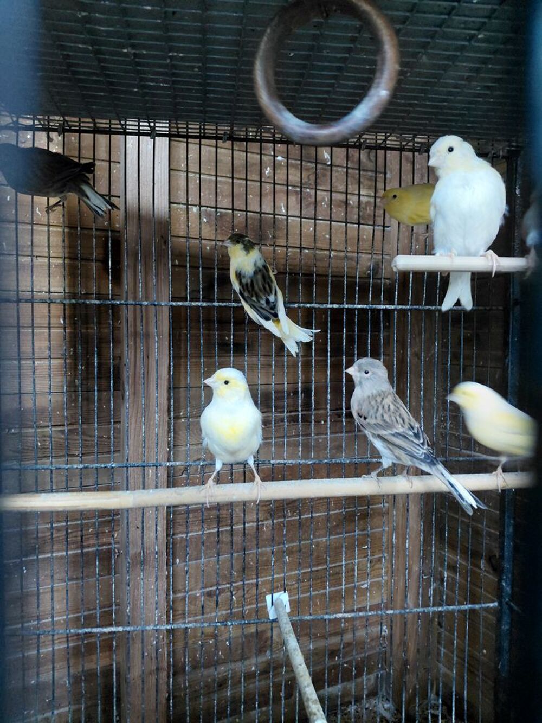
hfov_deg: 54.9
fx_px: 522
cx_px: 271
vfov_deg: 69.4
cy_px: 362
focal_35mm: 25
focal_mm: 4.69
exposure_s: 1/24
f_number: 1.8
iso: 500
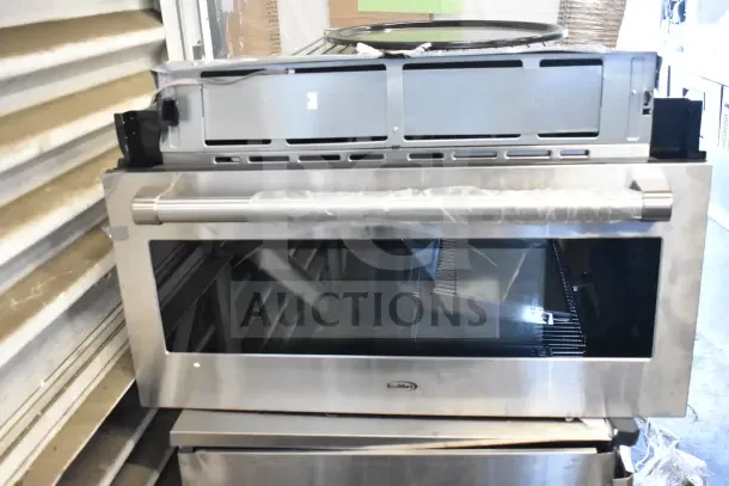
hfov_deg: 49.5
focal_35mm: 39
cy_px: 243
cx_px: 364
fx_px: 790
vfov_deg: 34.2
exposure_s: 1/80
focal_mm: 26
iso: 6400
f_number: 4.5
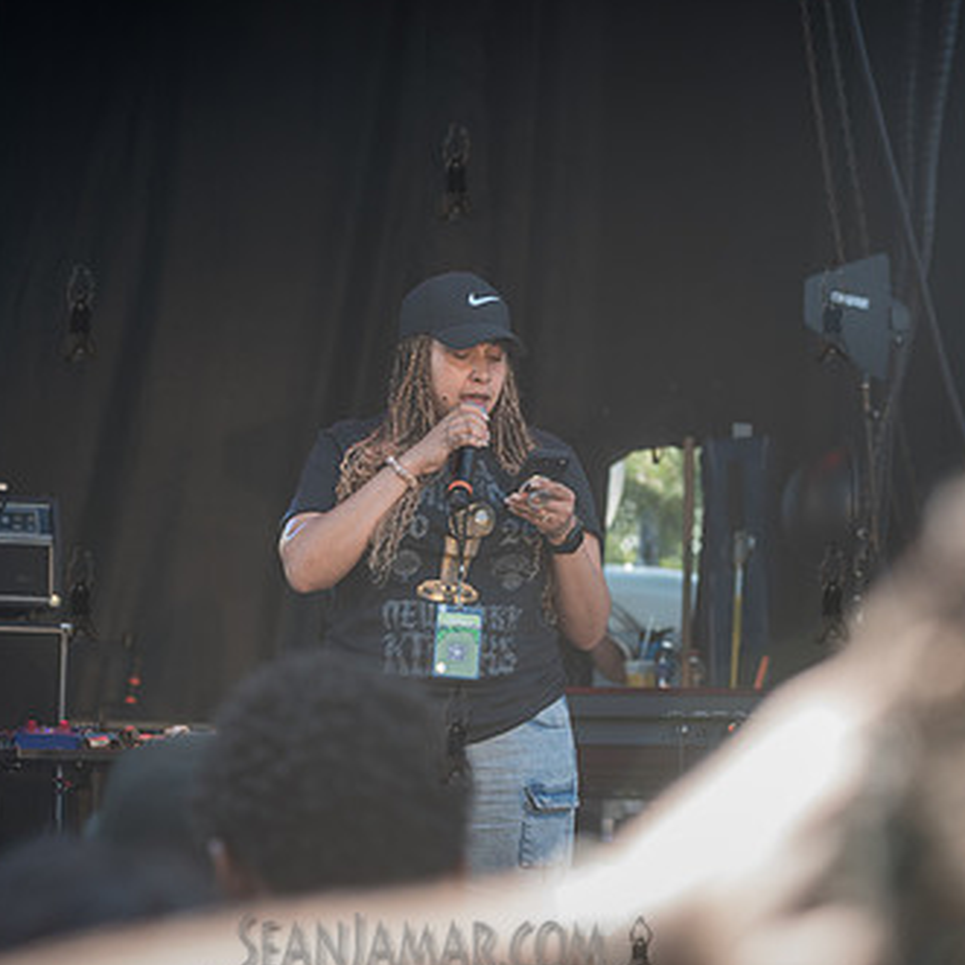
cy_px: 450
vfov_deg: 9.8
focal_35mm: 179
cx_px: 455
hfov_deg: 9.8
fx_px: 5646
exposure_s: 1/250
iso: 500
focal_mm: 120
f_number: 5.6
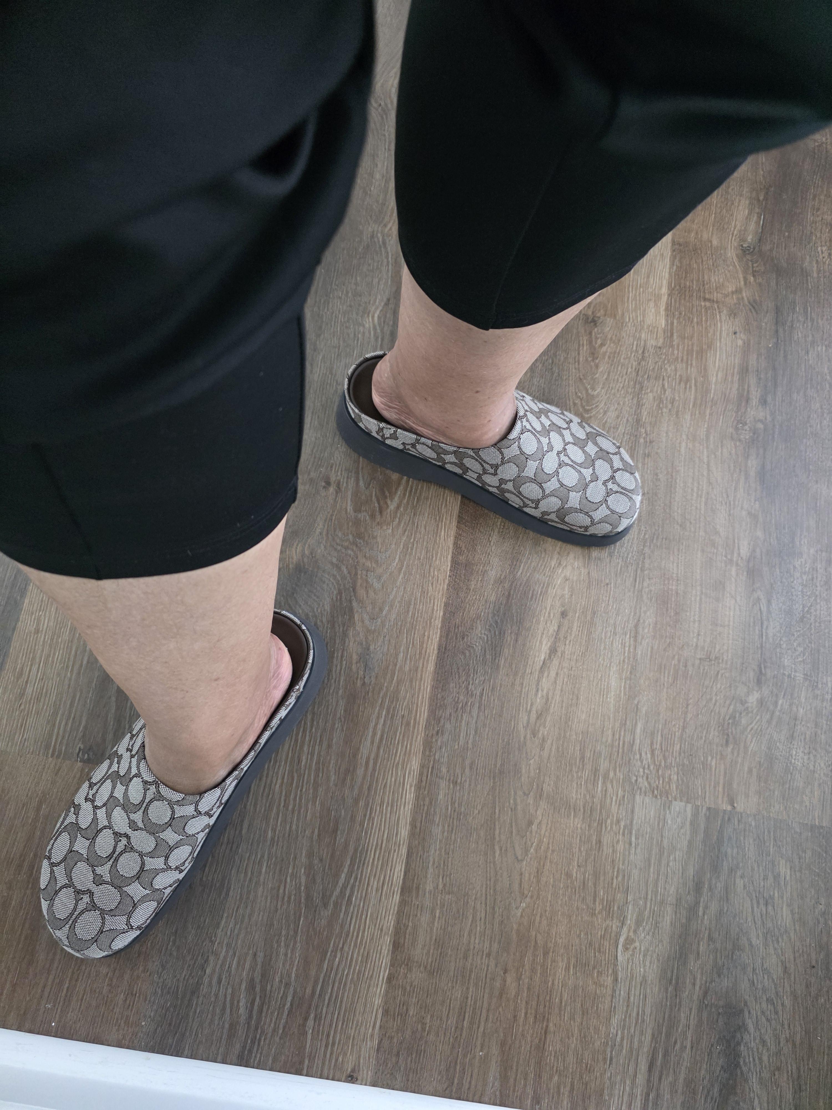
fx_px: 737
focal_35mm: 23
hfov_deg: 58.9
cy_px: 555
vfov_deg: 73.9
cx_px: 416
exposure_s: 1/120
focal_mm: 6.3
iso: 2500
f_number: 1.7
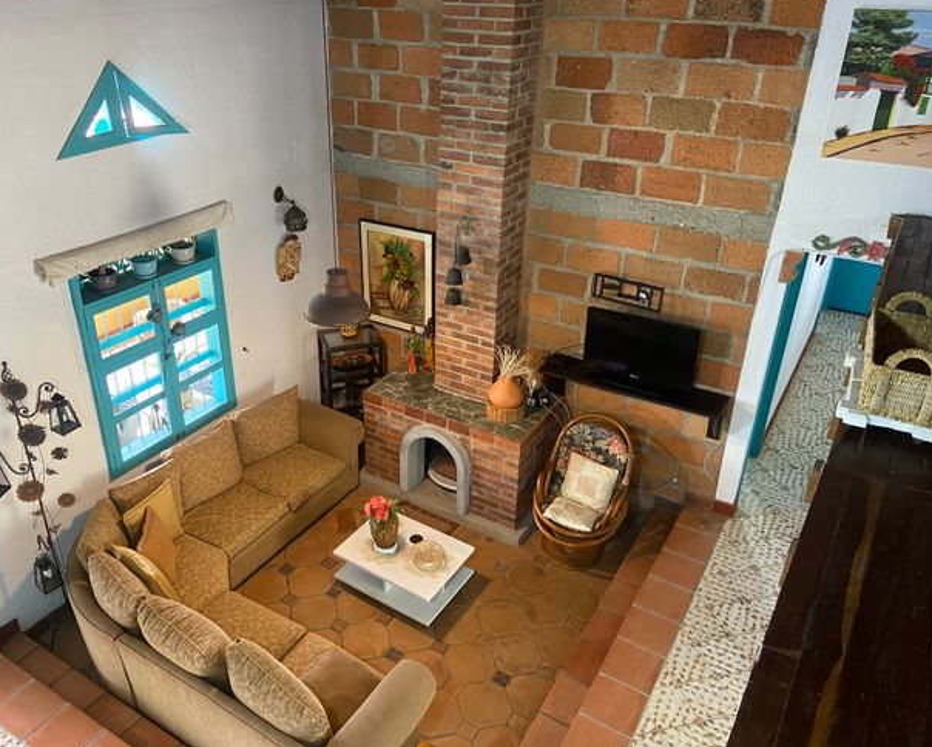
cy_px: 363
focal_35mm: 28
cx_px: 428
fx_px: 773
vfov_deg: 51.6
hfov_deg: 62.1
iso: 320
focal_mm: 4.25
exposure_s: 1/60
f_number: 1.8
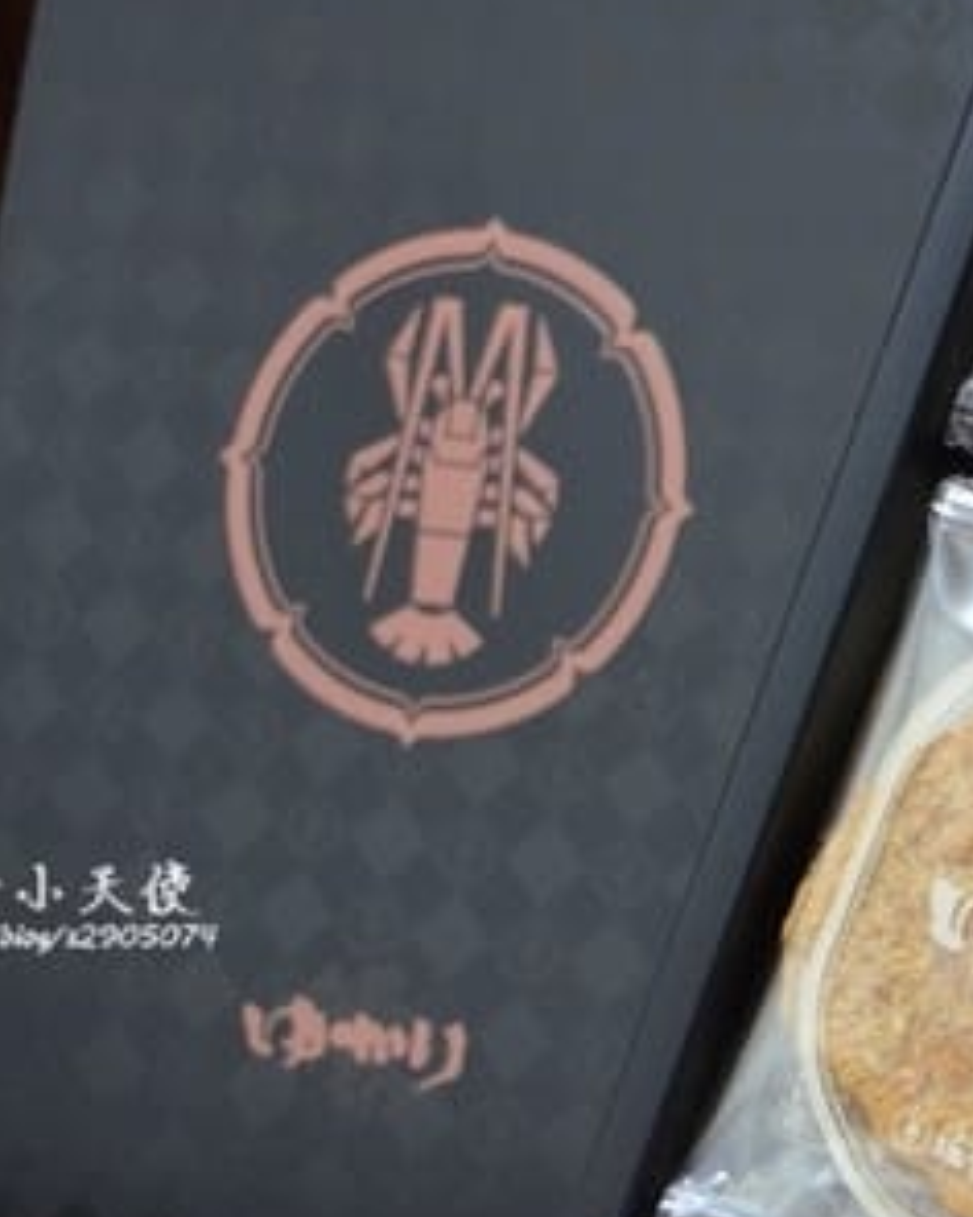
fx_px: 4608
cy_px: 625
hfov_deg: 11.8
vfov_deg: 15.0
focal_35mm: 128
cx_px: 1113
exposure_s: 1/25
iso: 1600
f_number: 4.2
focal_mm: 42
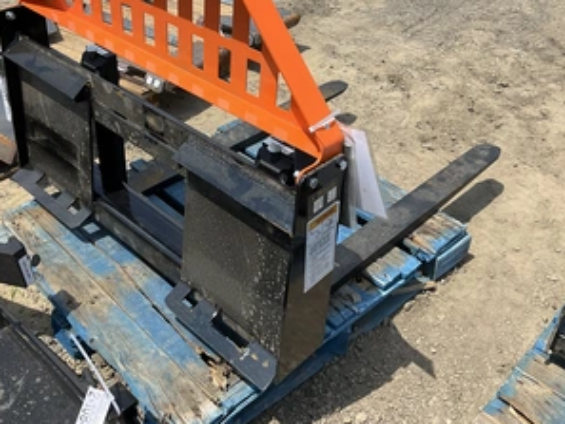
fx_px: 637
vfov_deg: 36.5
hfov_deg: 47.8
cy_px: 148
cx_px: 264
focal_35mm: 39
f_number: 1.8
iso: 25
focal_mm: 3
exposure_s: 1/1626
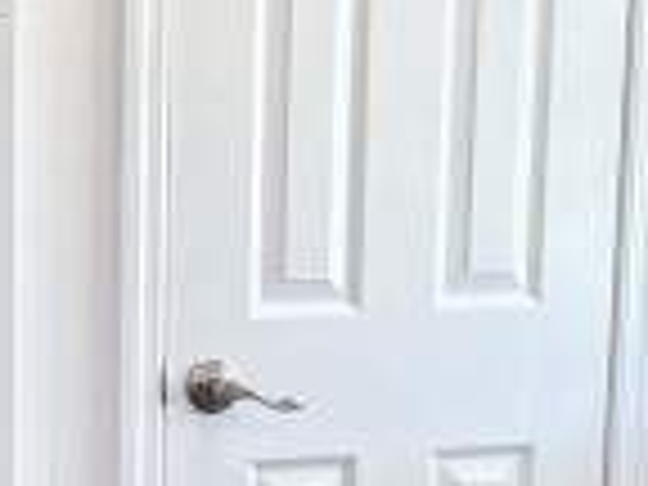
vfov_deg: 11.1
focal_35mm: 133
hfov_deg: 14.7
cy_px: 410
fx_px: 2490
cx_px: 117
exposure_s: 1/348
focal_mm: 6.76
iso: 100
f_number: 1.78
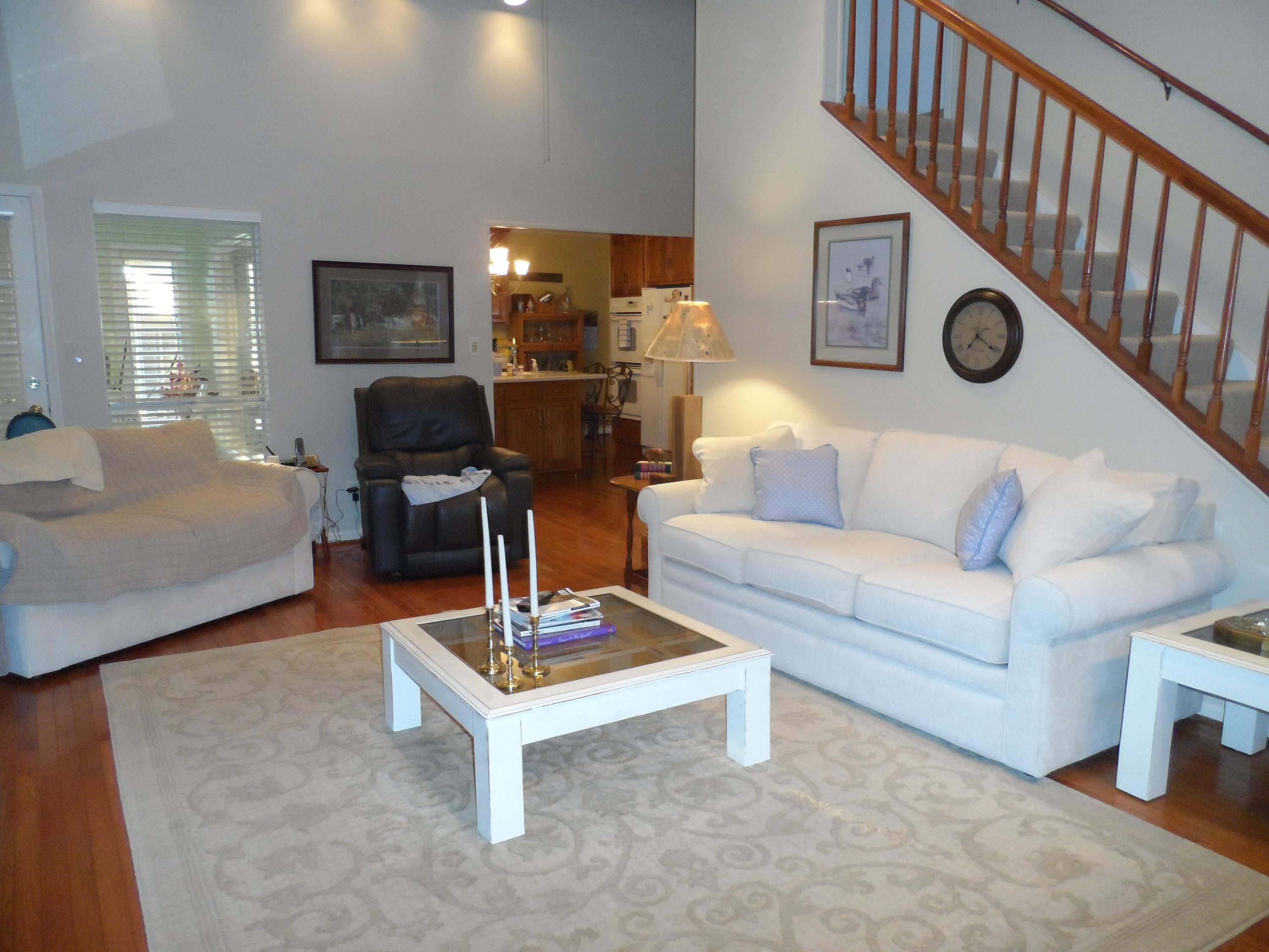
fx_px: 880
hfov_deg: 71.6
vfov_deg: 56.8
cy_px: 476
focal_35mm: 24
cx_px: 634
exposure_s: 1/30
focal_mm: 4
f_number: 3.2
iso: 400
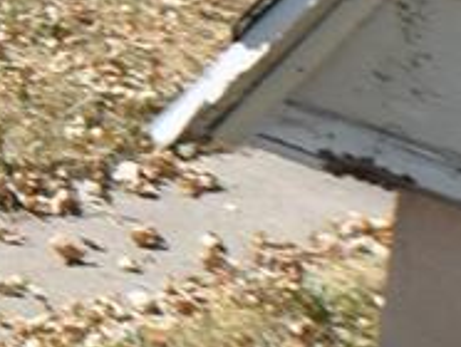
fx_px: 3802
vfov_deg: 5.1
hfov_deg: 5.8
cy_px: -511
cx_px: -1502
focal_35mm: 285
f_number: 8
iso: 100
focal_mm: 23
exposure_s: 1/200
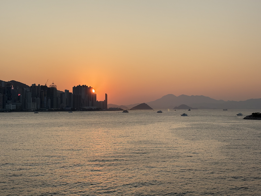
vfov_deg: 28.0
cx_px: 130
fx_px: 392
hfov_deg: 36.8
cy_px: 98
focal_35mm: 52
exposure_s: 1/1709
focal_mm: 5.96
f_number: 1.6
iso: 32
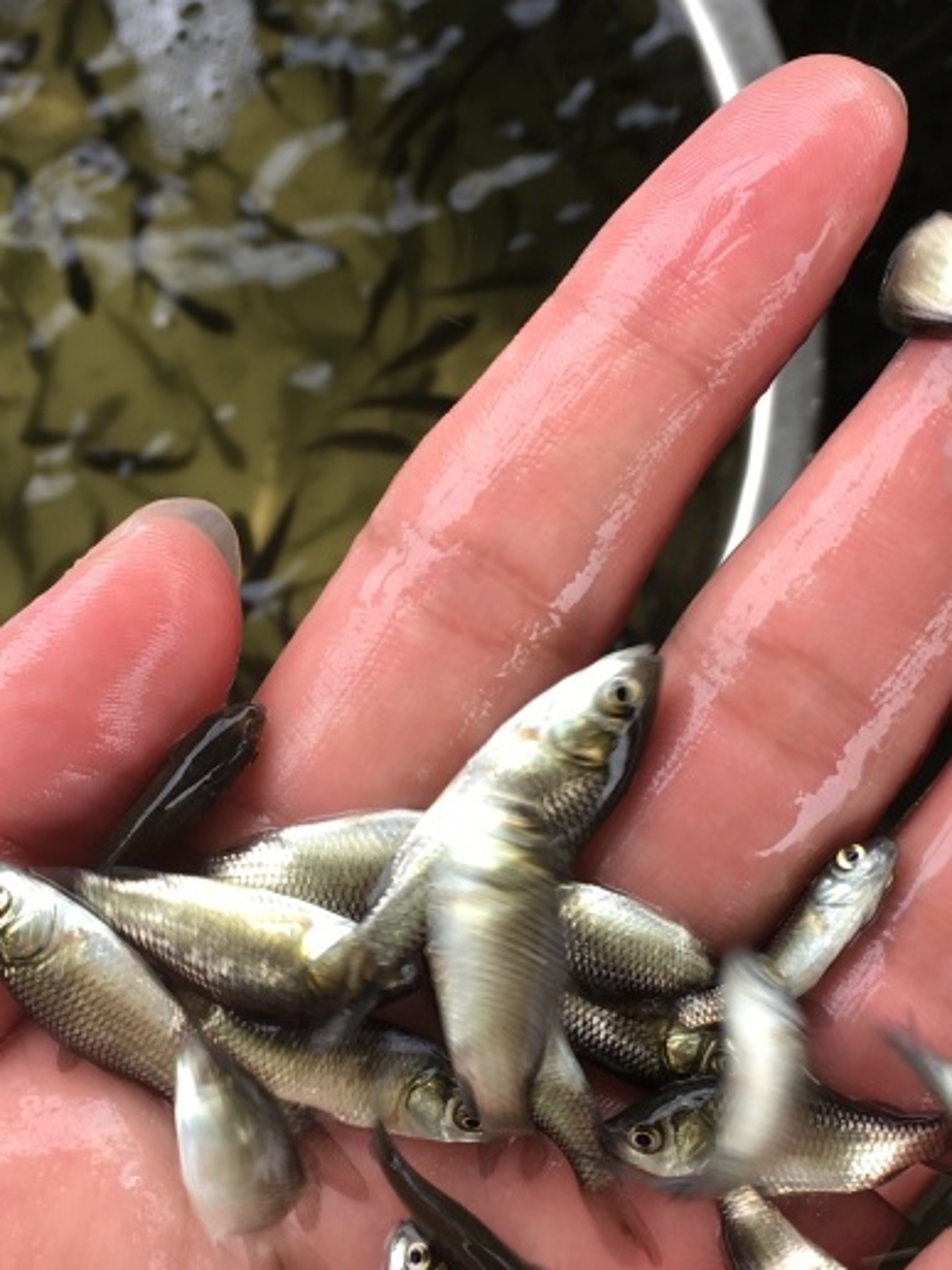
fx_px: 2200
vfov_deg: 32.2
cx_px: 421
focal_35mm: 60
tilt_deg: -78.2
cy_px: 621
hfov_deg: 24.4
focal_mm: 4.15
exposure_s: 1/108
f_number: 2.2
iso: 25
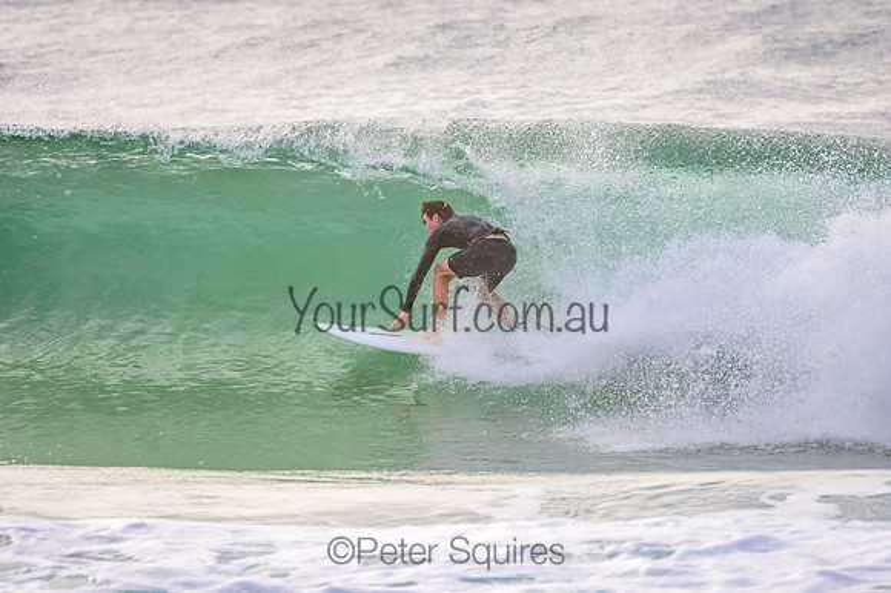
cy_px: 296
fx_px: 14841
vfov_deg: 2.3
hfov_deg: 3.4
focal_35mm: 600
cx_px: 446
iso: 640
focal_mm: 400
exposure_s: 1/2500
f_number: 5.6
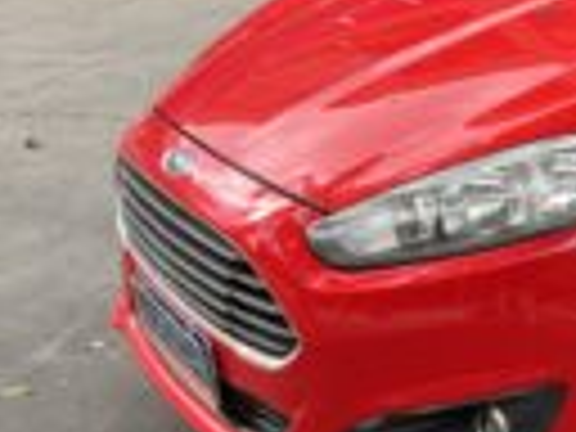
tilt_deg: -10.5
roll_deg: -1.2
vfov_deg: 17.8
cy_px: -4
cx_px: 716
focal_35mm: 81
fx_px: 1348
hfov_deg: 22.1
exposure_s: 1/611
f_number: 1.5
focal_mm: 5.7
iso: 50
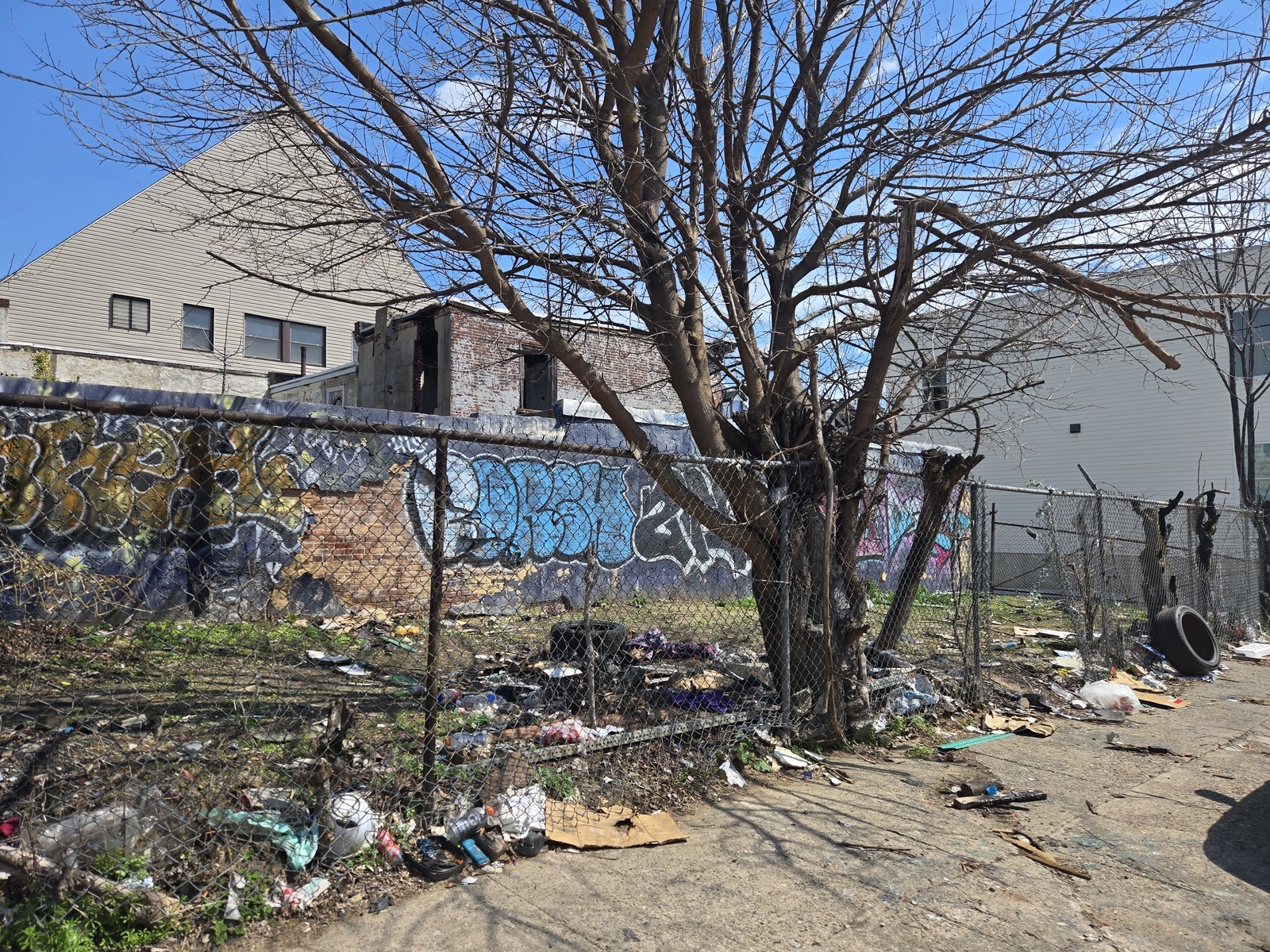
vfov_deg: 58.9
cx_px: 635
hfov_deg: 73.9
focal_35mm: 23
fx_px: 844
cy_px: 476
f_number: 1.8
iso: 40
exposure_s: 1/2921
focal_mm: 5.4
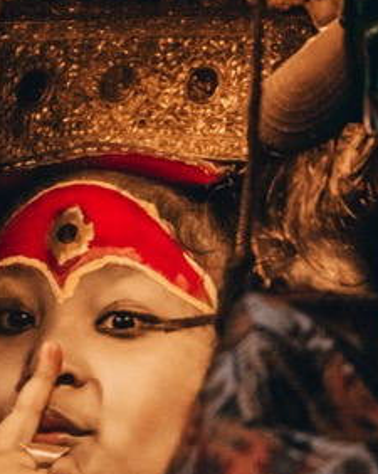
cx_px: 92
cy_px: 405
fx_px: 17929
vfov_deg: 1.5
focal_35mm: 1280
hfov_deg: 1.2
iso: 6400
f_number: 6.3
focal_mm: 300
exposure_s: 1/320
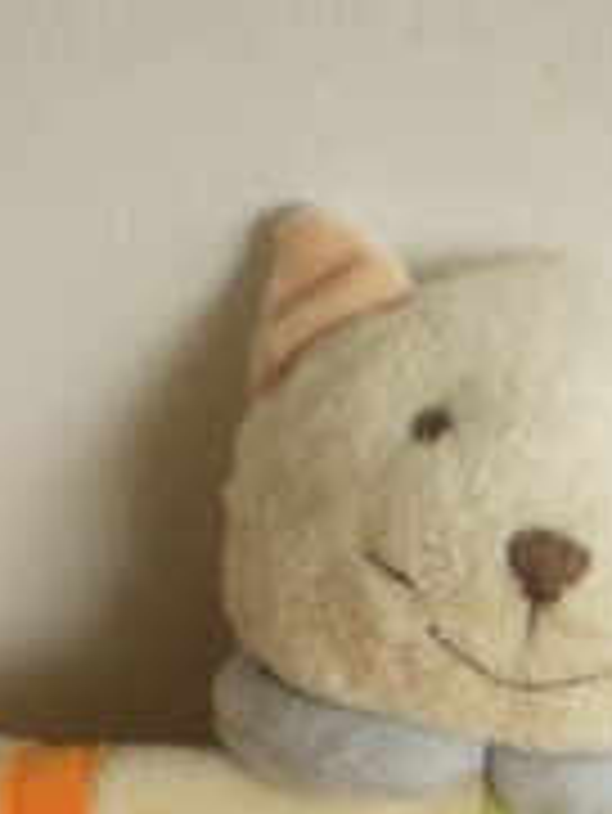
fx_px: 2566
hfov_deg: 13.6
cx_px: 436
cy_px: 944
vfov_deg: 17.3
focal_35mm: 109
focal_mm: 6.3
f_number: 3.1
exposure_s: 1/60.2
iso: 192
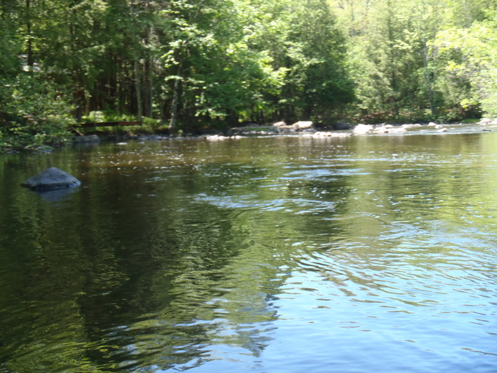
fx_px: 660
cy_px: 186
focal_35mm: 46
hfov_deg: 41.2
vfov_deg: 31.5
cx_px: 248
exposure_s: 1/50
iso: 100
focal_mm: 8.25
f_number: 4.9
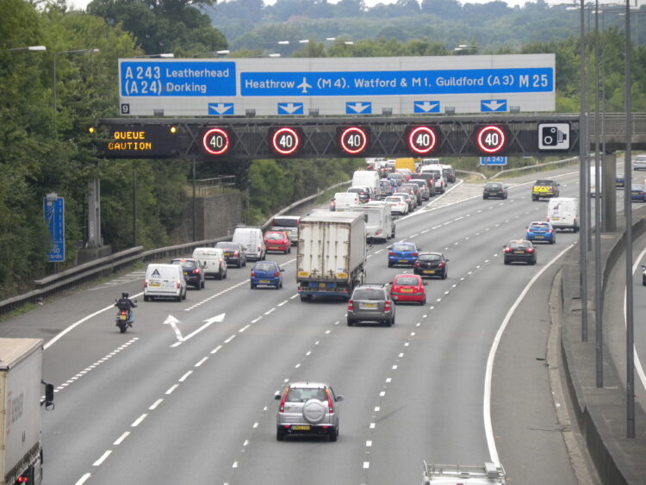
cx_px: 323
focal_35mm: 291
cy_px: 242
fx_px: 5432
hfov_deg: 6.8
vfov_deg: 5.1
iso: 200
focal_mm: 51.8
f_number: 5
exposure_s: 1/196
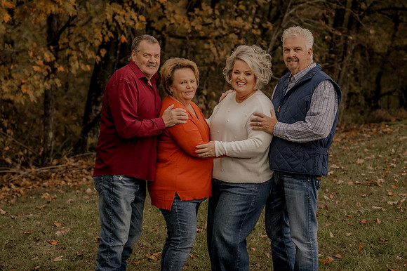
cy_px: 136
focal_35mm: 105
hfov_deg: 19.5
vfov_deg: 13.0
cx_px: 204
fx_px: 1186
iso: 250
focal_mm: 70
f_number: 2.8
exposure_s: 1/160
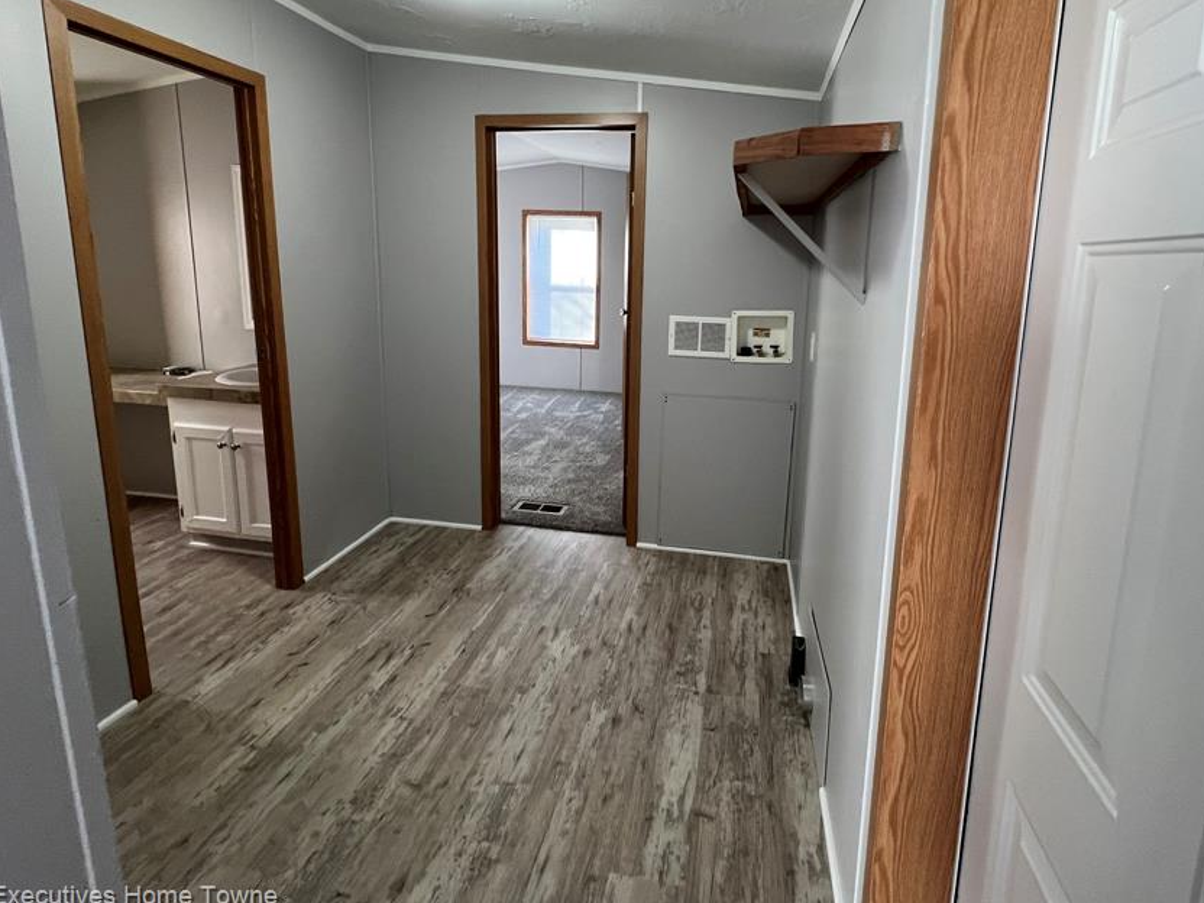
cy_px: 359
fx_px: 557
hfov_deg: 94.3
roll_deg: -1.4
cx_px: 645
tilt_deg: -10.1
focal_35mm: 16
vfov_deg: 77.2
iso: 250
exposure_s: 1/88
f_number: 1.8
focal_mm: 1.57
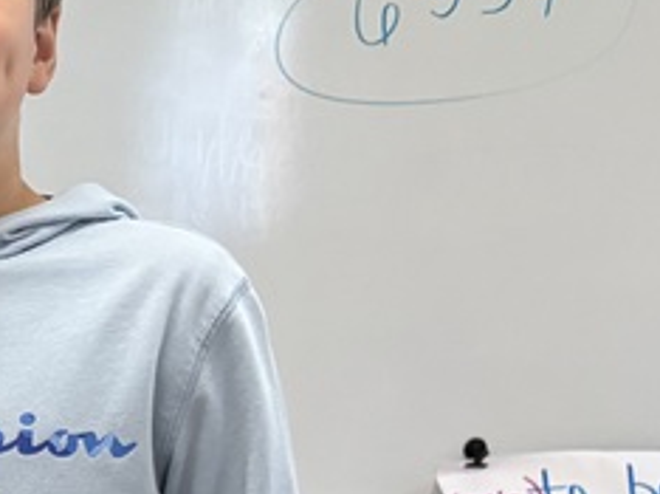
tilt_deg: -14.1
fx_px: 2171
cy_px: 728
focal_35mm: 114
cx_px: -578
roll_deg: -0.7
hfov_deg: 14.8
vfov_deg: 12.4
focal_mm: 5.96
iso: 200
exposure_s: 1/60
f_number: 1.6
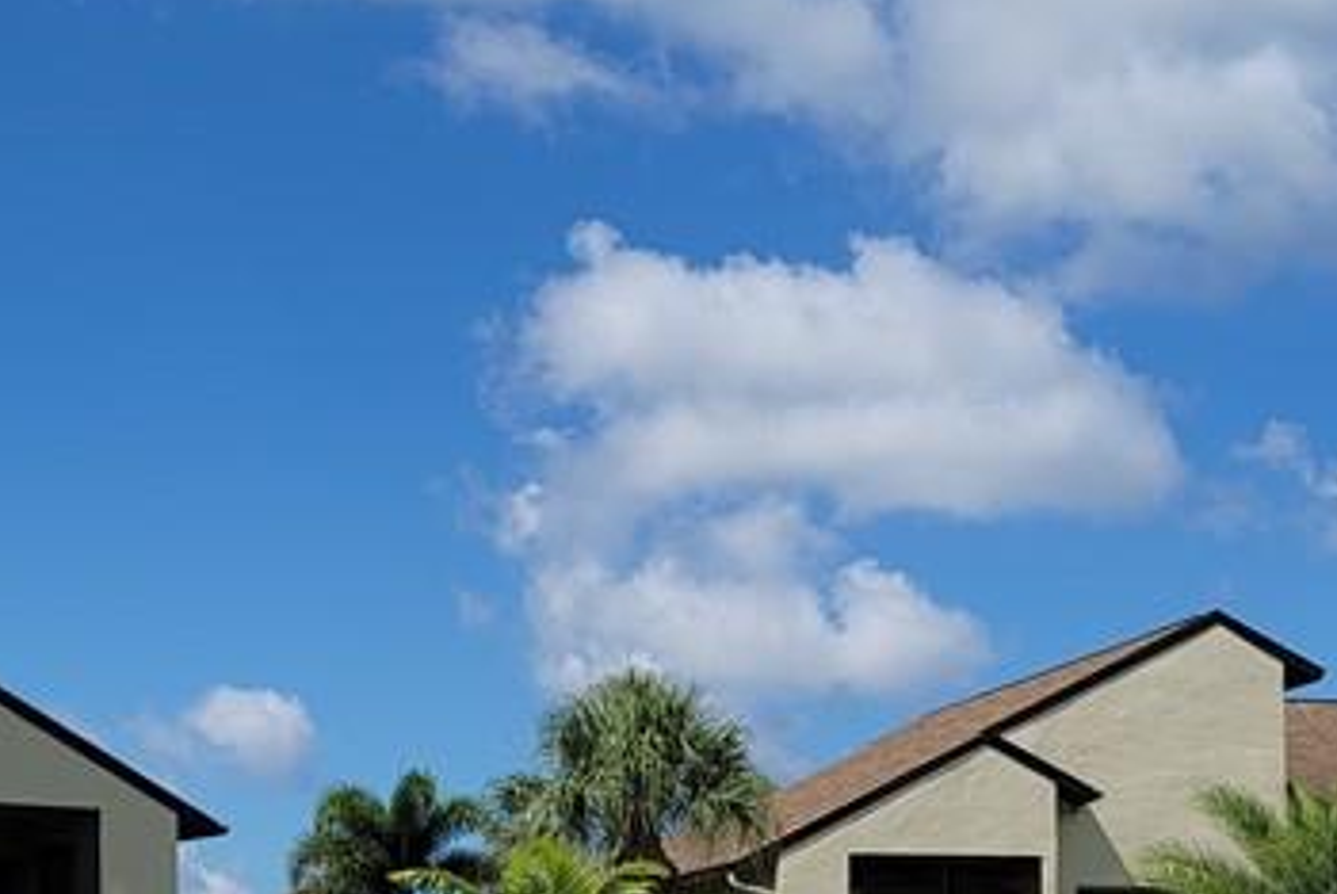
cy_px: 959
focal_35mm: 76
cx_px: 573
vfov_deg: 17.4
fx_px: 2825
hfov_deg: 26.6
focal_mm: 7
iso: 20
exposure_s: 1/1899
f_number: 1.8
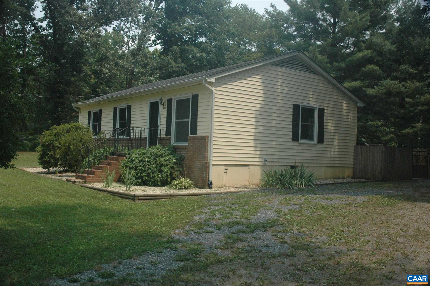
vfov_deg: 35.4
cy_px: 143
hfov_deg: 51.3
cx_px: 215
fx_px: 447
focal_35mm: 38
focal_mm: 25
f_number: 9
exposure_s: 1/320
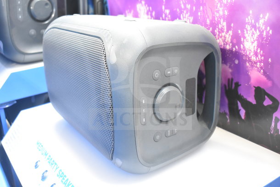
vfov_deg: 33.0
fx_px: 315
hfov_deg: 47.9
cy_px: 94
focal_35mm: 40
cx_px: 140
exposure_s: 1/40
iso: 2200
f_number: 4
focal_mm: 27
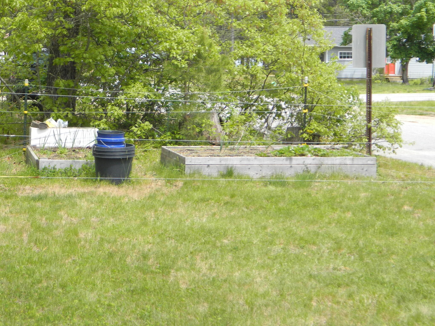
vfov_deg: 24.3
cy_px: 106
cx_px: 149
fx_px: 754
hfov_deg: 32.0
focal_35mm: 60
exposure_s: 1/400
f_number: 3.5
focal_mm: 7.3
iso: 110
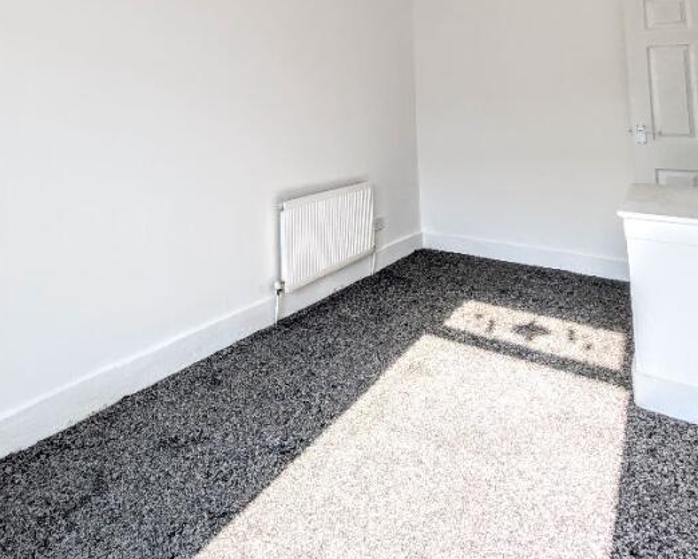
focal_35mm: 23
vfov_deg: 53.8
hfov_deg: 69.5
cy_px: 64
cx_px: 207
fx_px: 475
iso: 48
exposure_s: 1/315
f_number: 1.7
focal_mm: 2.02
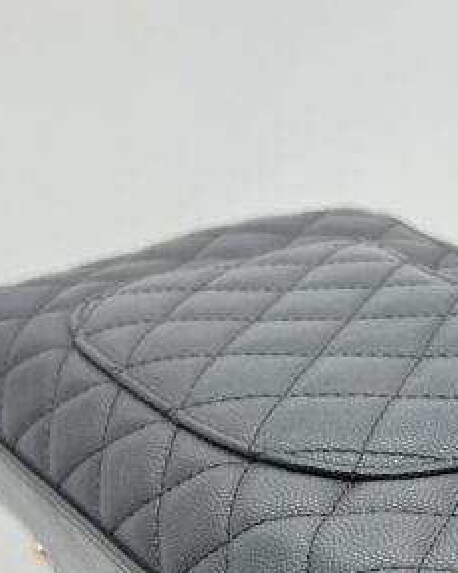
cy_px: 597
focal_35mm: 90
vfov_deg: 20.5
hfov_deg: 16.7
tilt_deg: -23.2
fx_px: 1526
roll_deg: +0.7
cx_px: 448
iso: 40
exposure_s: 1/100
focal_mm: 5.7
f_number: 1.5
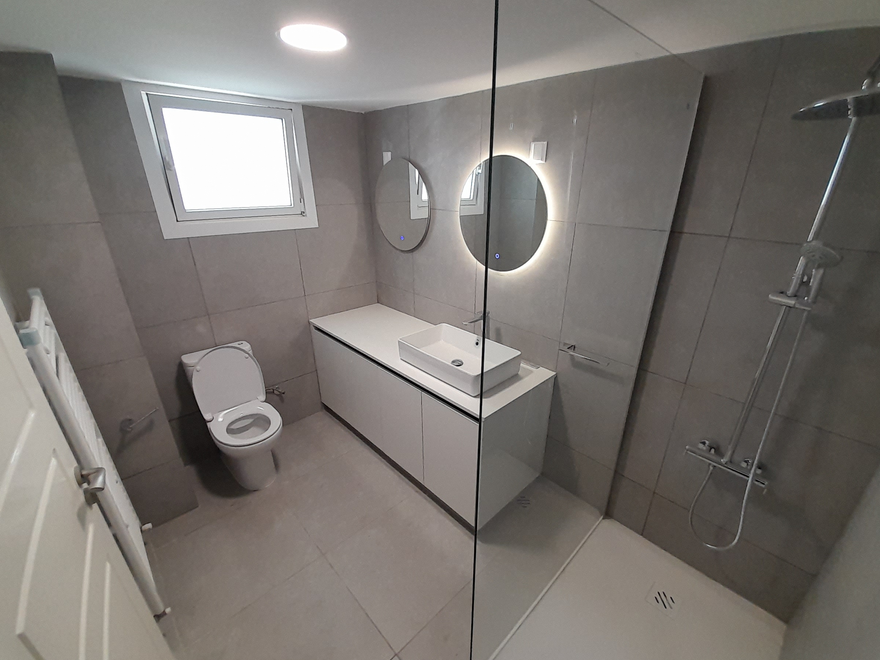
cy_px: 326
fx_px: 356
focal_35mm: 14
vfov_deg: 85.7
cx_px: 461
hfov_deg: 102.0
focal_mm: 1.13
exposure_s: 1/50
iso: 80
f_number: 2.2
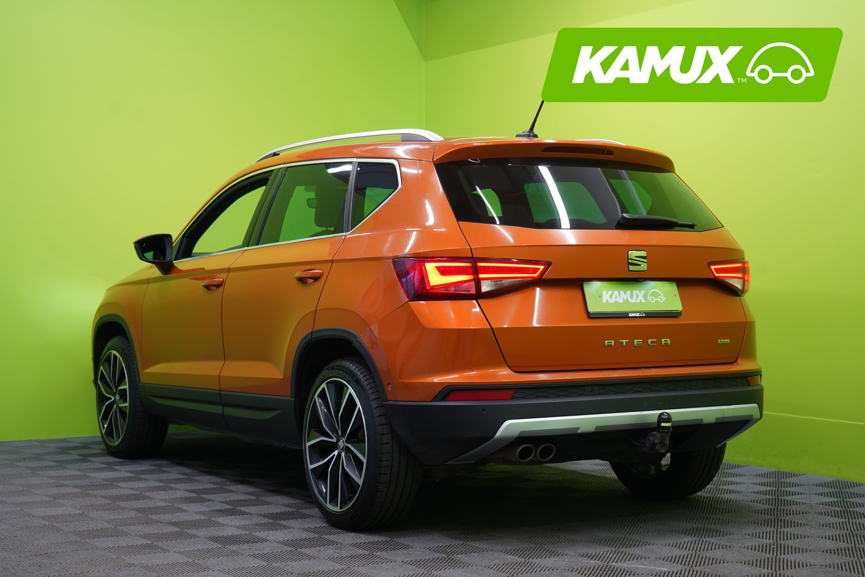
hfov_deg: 34.5
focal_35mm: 58
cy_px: 288
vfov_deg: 23.4
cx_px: 432
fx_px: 1394
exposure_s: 1/30
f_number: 5
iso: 400
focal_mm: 58
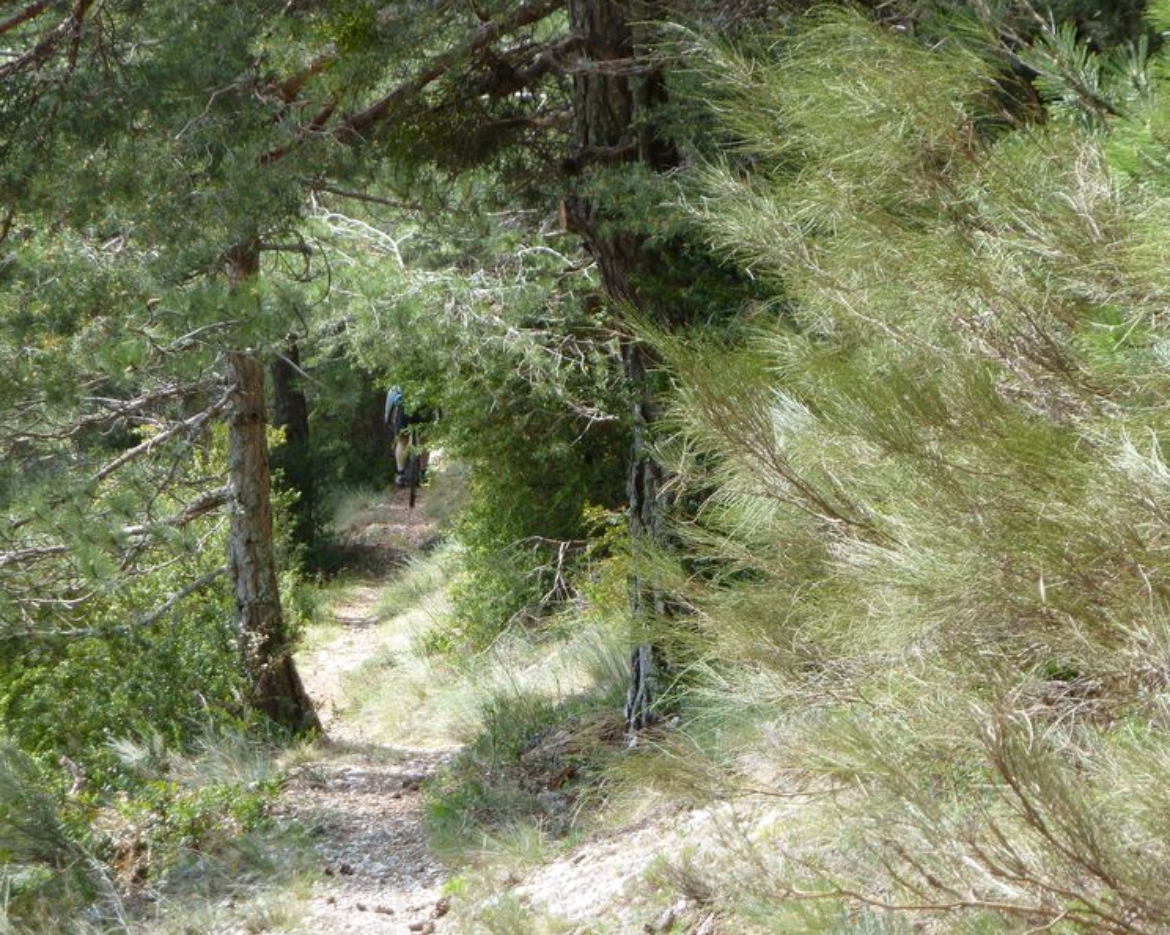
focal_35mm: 191
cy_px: 465
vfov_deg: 8.1
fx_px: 6613
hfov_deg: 10.1
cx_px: 579
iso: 80
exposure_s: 1/80
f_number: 4.5
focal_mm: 29.9
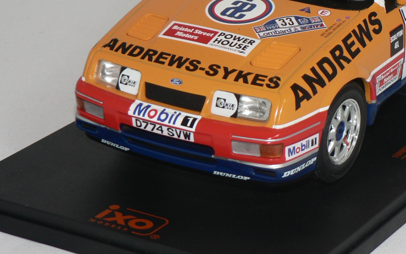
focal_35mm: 146
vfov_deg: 8.9
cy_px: 1
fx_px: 1616
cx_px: 351
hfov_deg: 14.2
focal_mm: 12.4
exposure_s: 1/60
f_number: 3.2
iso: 80
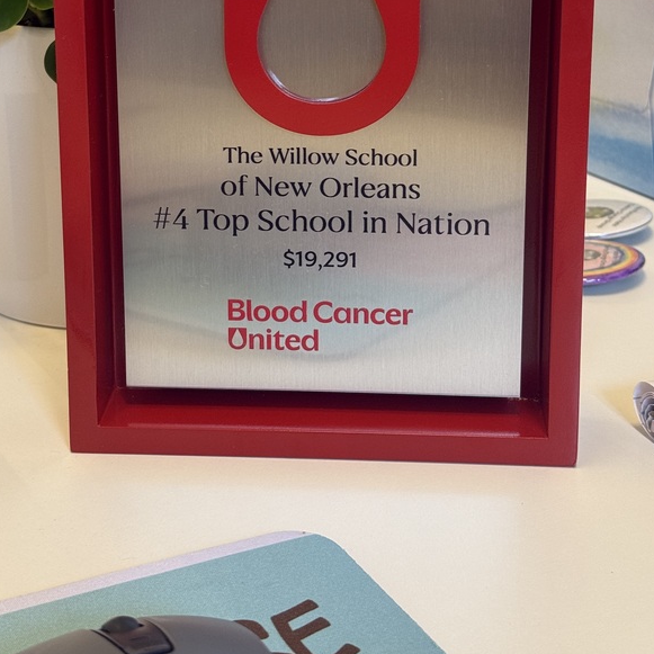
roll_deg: -0.8
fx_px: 1560
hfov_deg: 23.7
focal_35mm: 73
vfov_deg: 23.2
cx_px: 281
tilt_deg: -15.2
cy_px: 109
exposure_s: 1/60
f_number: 1.78
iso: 125
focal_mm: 6.76
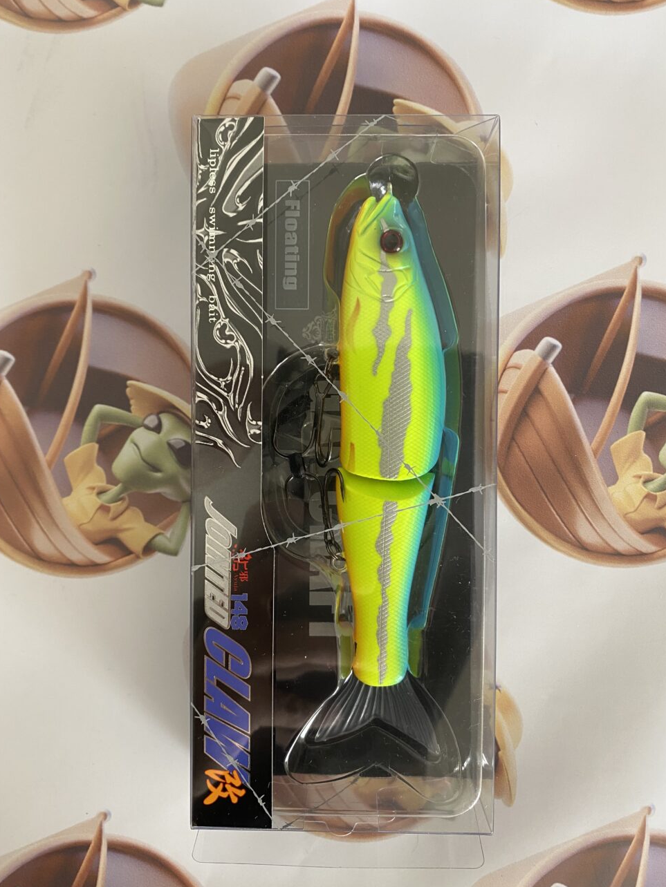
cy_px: 447
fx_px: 693
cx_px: 339
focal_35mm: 27
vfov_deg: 65.3
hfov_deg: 51.4
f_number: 1.8
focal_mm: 4.25
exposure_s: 1/60
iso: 125
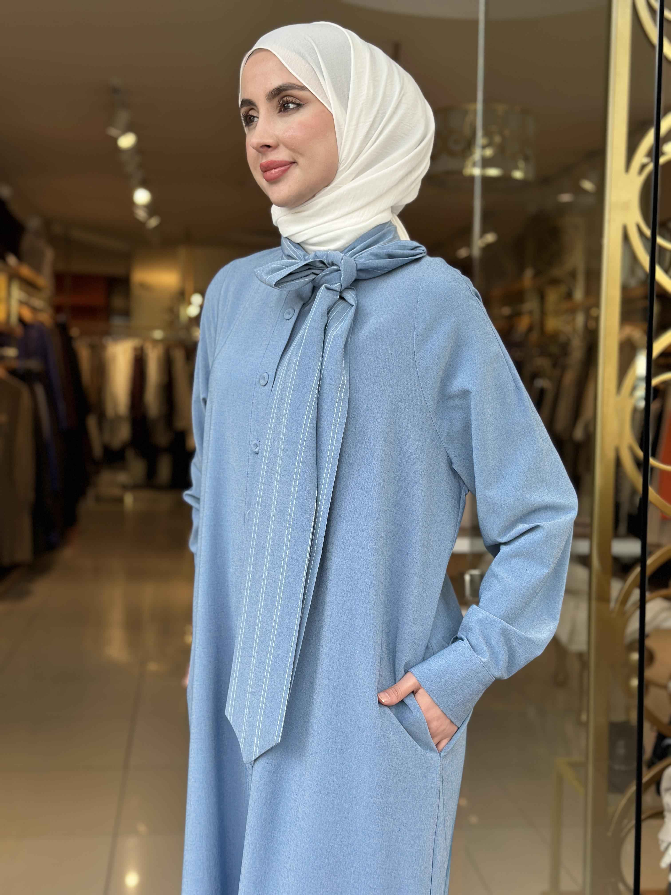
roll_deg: -1.8
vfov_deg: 39.7
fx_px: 1241
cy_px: 448
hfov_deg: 30.3
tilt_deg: -3.1
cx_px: 336
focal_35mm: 48
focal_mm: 6.86
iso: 80
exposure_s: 1/623
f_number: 1.78
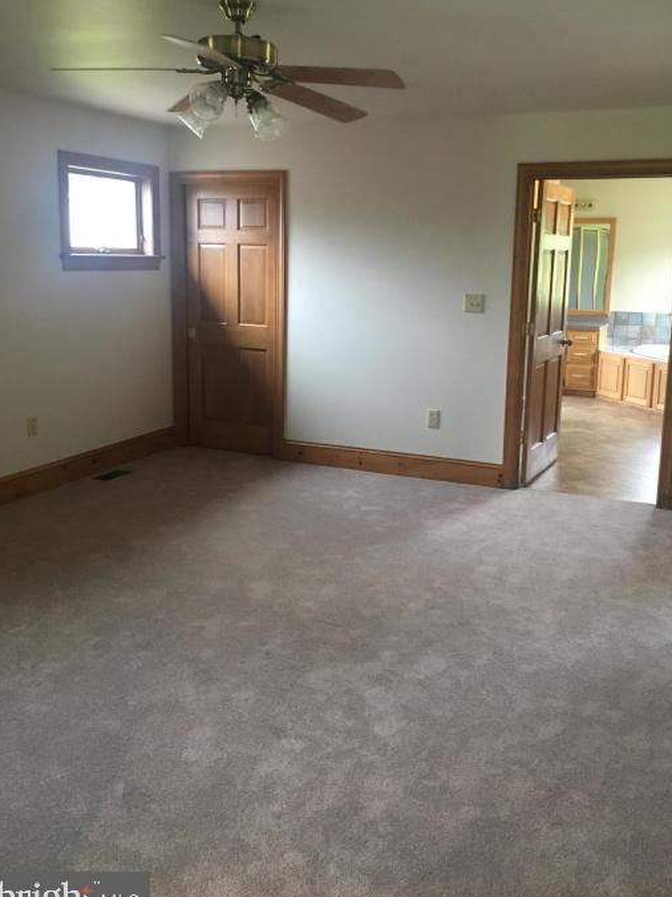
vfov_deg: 55.3
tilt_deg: -9.4
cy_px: 416
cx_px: 367
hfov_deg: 42.9
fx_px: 854
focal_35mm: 33
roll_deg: -1.3
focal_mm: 4.15
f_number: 2.2
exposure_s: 1/15
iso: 50
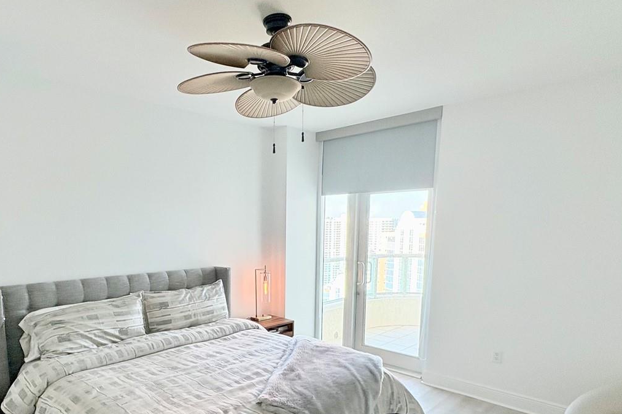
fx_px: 397
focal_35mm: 23
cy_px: 285
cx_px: 238
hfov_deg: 74.9
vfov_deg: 53.7
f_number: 2.2
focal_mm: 2.22
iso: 125
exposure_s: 1/120
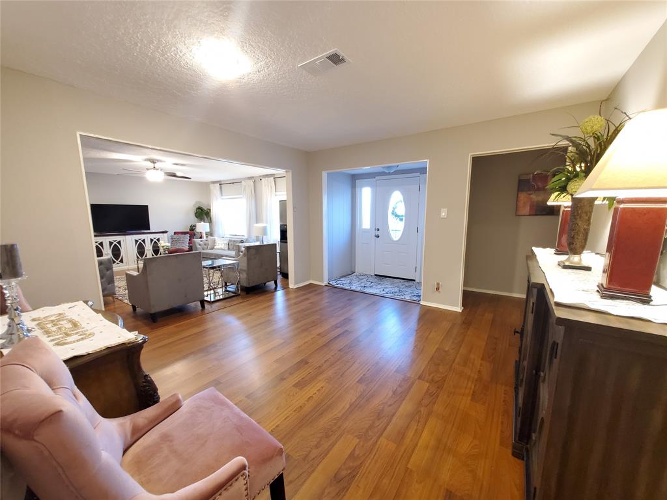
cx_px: 334
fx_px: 250
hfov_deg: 106.2
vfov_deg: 89.9
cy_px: 250
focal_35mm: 13
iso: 640
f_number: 2.2
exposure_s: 1/30
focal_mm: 1.8
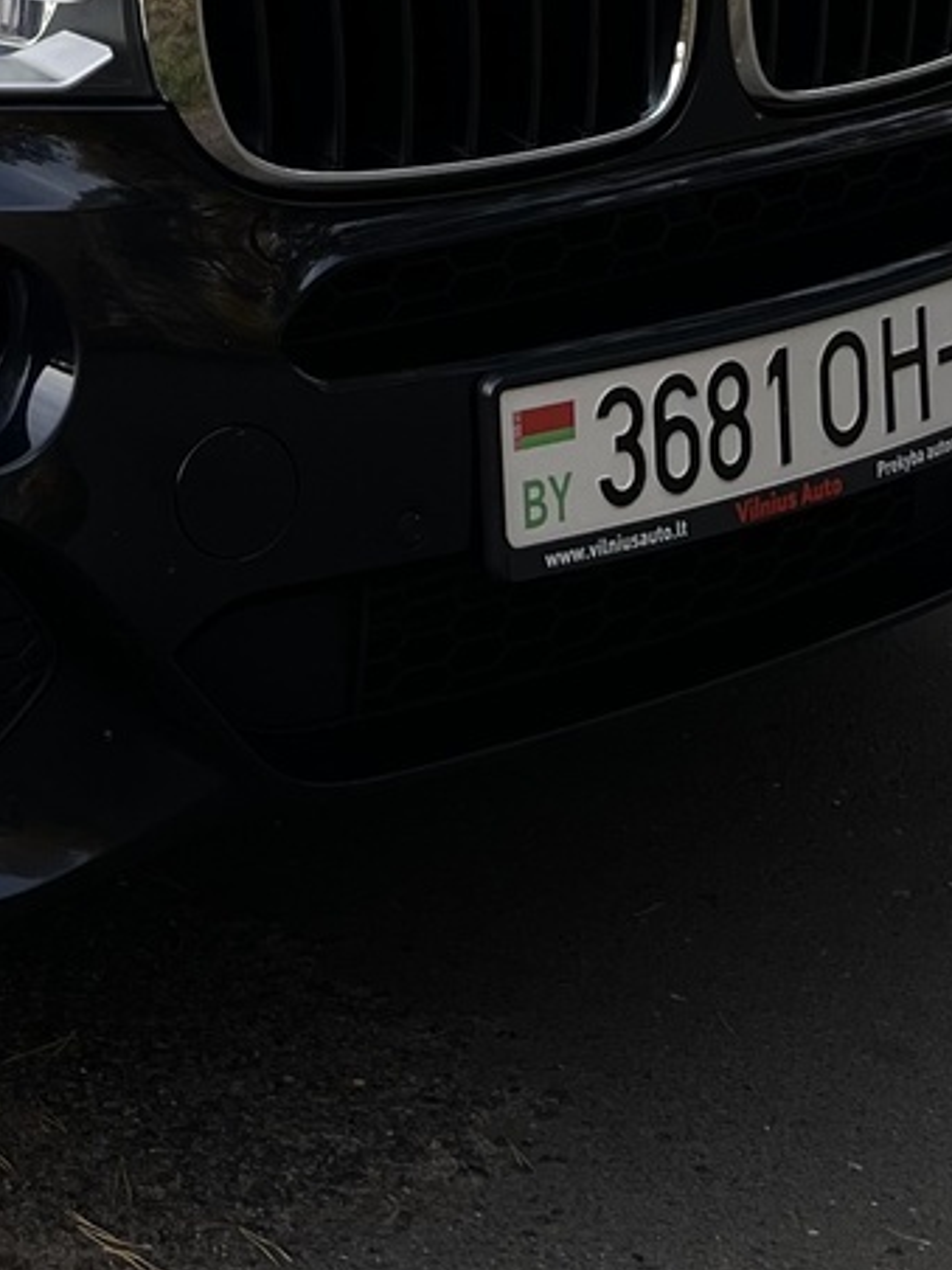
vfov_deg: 17.7
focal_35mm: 92
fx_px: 3374
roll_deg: +1.0
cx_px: -340
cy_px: -933
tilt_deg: +4.2
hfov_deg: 15.2
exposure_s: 1/259
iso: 50
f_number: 1.6
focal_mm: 5.1
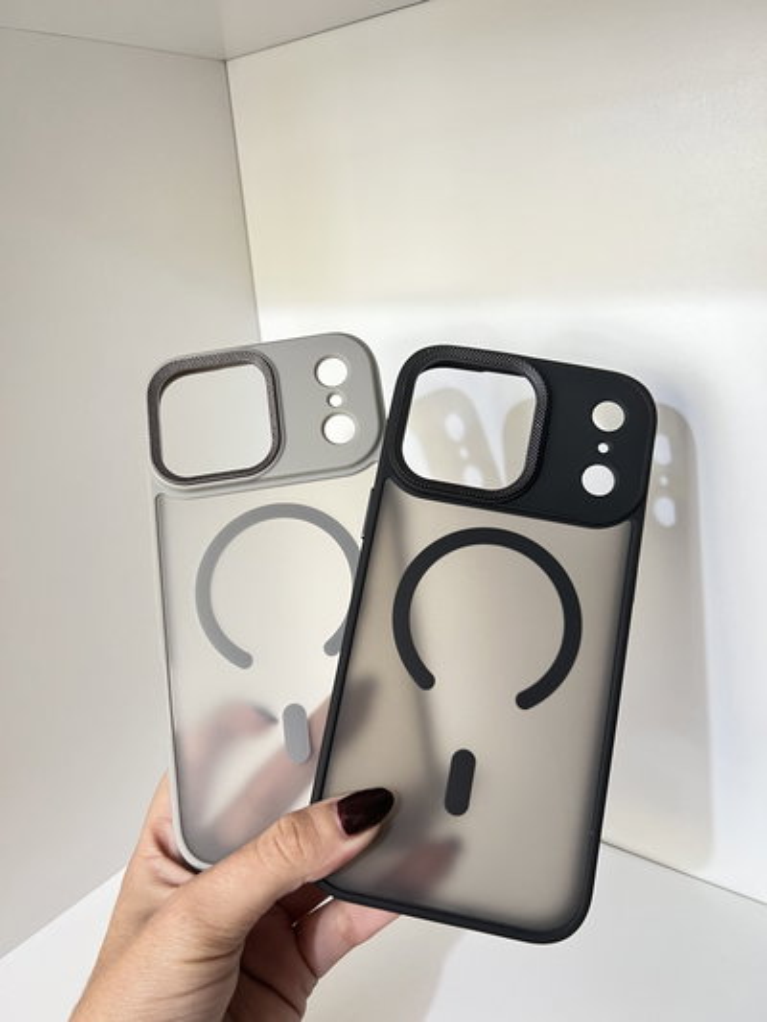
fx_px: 768
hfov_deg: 53.1
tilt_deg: -18.8
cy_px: 511
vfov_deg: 67.3
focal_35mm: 26
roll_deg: +6.8
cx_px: 384
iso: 200
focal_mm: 5.7
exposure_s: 1/50
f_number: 1.5
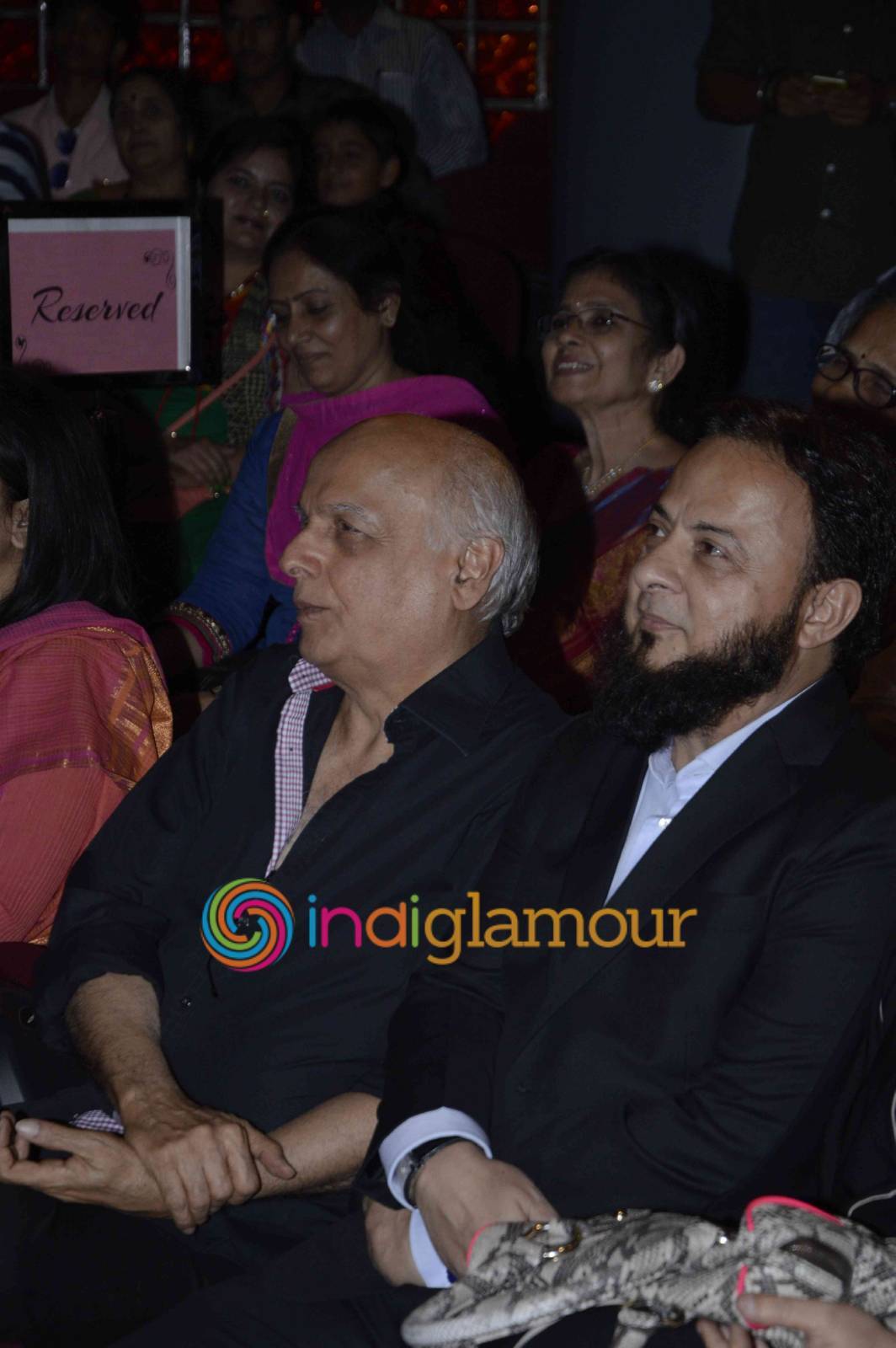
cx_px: 448
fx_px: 4768
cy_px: 674
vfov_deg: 16.1
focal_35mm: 128
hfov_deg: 10.7
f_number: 6.3
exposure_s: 1/160
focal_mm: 85
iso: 800
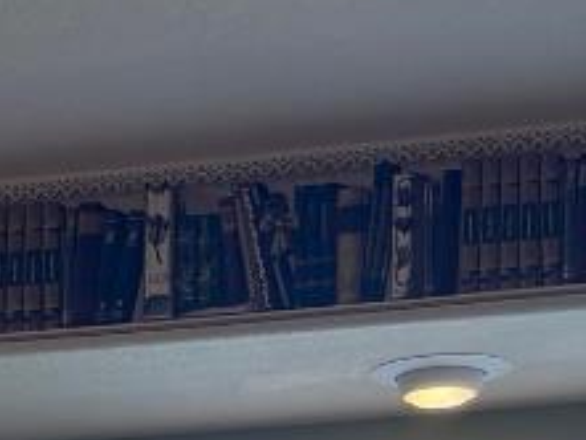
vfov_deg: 8.4
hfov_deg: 11.7
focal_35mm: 163
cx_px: -223
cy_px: 1038
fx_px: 2761
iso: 125
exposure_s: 1/214
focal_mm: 6.76
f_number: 1.78
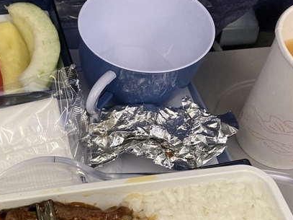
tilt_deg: -57.6
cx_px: 13
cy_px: 191
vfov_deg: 25.8
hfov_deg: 32.6
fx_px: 465
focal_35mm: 55
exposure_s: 1/31
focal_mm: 3.99
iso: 400
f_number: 1.8
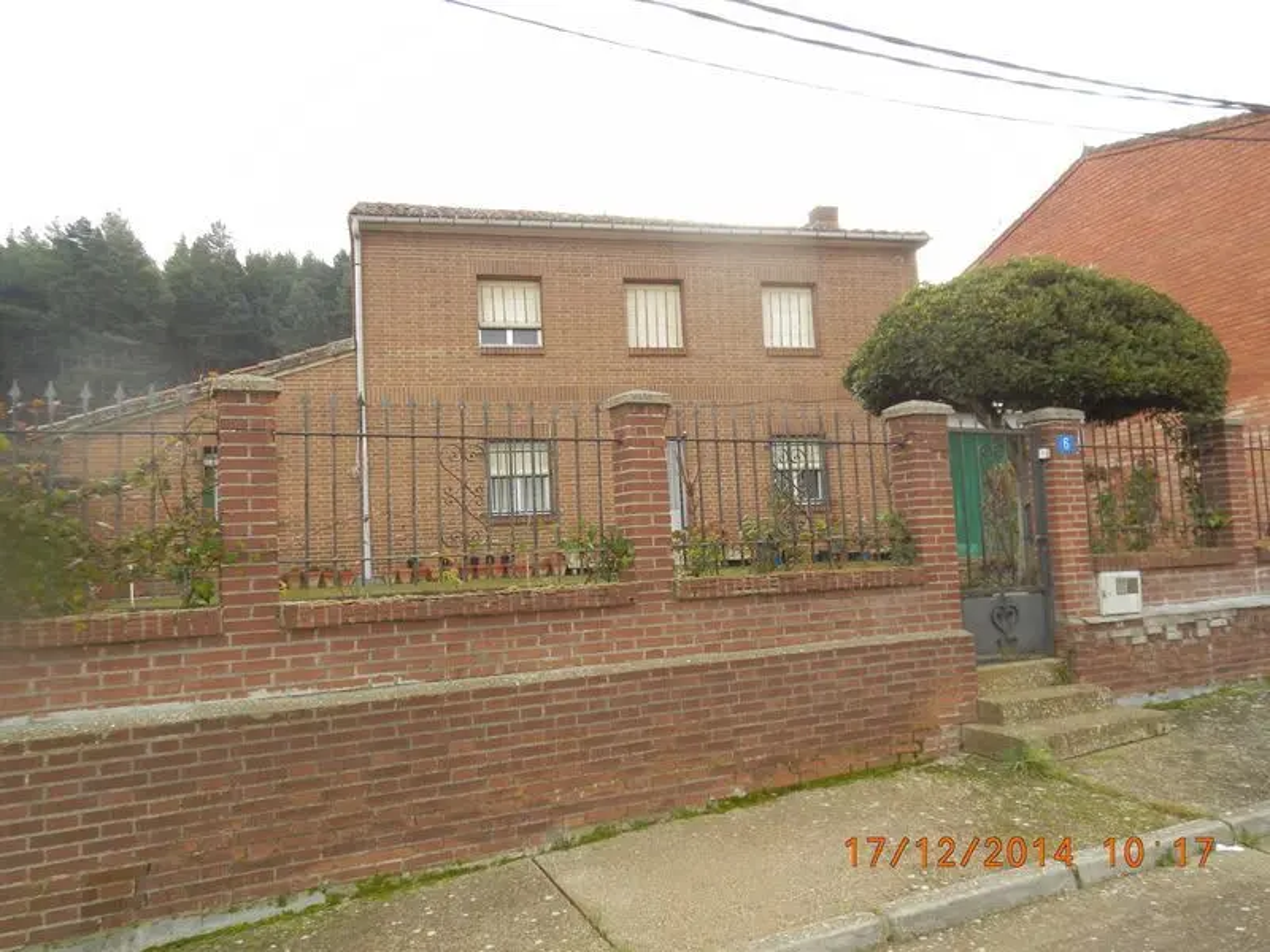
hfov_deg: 69.4
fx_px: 917
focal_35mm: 25
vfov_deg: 54.9
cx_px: 635
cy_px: 476
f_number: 3.2
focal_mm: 4.5
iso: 125
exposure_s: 1/160
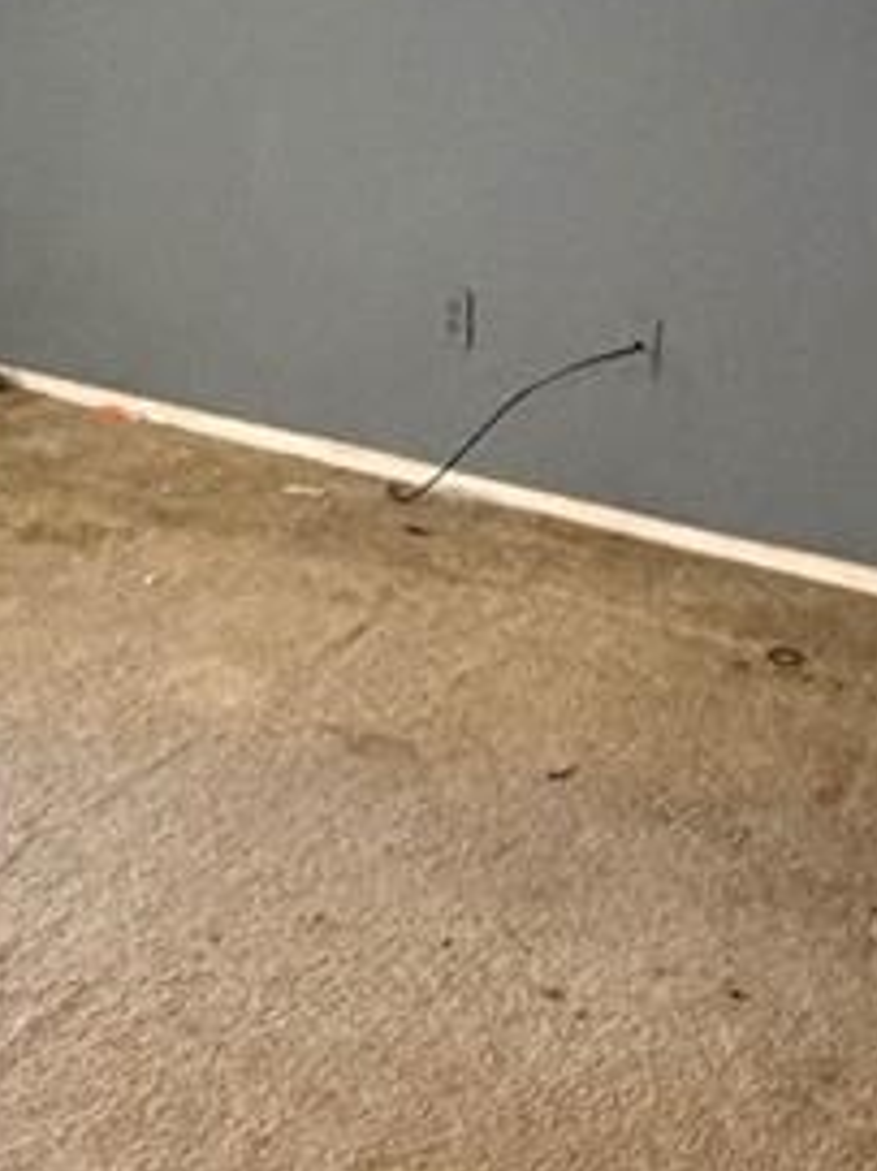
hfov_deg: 23.2
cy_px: 251
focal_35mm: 62
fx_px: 2096
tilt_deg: -13.2
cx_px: 160
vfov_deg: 30.5
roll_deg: -0.2
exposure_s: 1/40
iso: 1000
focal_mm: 2.22
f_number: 2.2
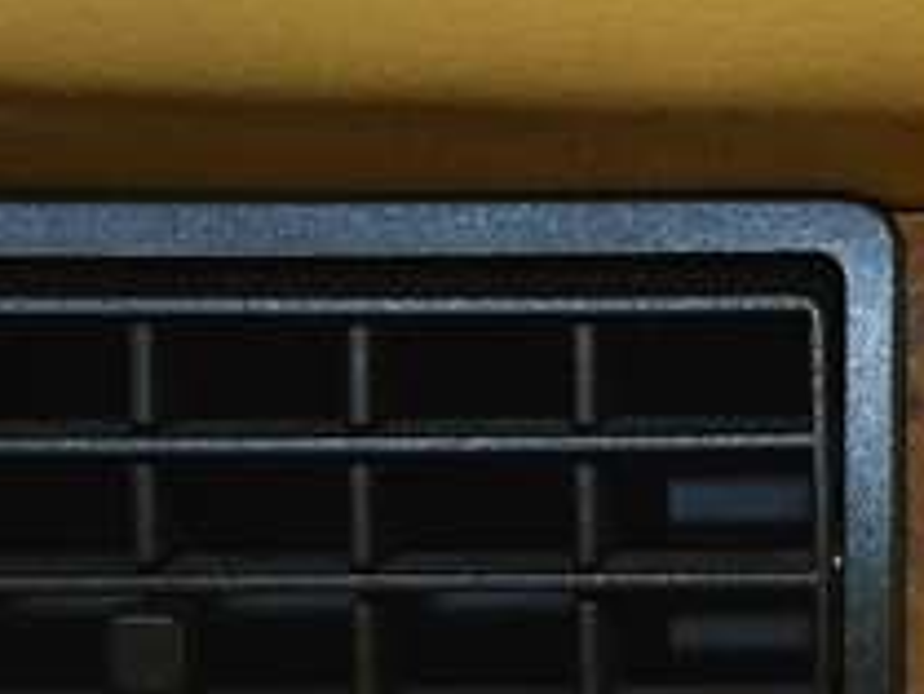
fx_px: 6811
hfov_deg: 7.6
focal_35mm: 255
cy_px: 908
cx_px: 1333
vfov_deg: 5.8
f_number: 4.5
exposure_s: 1/50
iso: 800
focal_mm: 58
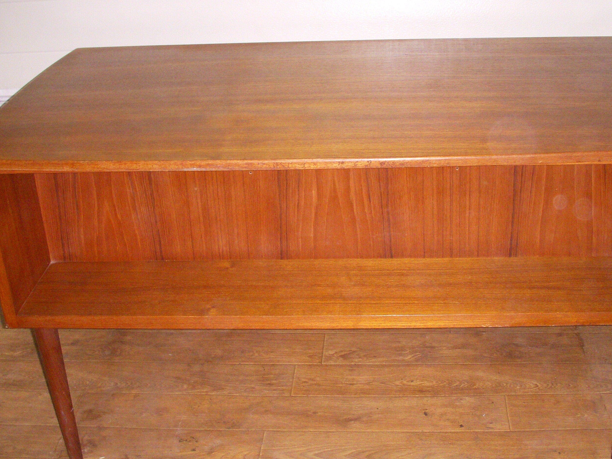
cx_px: 338
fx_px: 884
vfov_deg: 29.1
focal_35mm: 50
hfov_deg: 38.2
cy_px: 254
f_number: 3.3
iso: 400
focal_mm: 6.3
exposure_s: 1/125
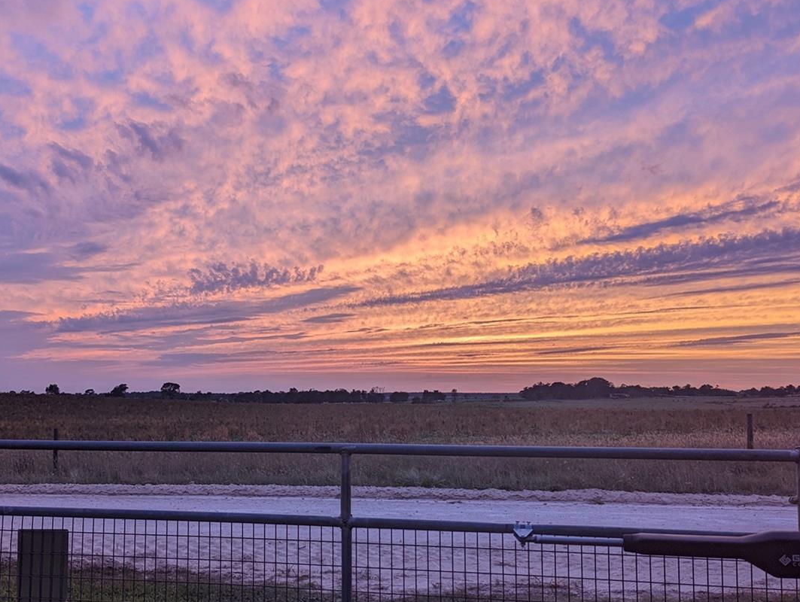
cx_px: 297
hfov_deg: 50.8
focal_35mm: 36
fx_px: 833
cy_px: 363
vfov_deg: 39.6
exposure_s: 1/62.8
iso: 40
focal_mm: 6.81
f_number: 1.85
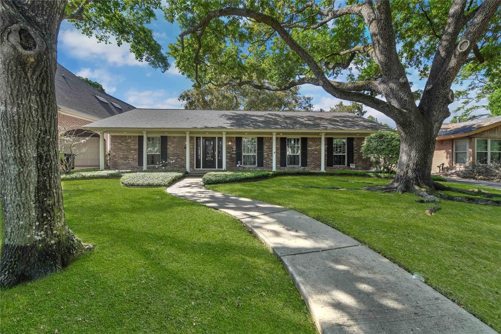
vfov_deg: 81.2
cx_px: 250
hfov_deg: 104.3
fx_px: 195
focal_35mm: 14
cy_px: 167
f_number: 8
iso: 100
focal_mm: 14
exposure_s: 1/100
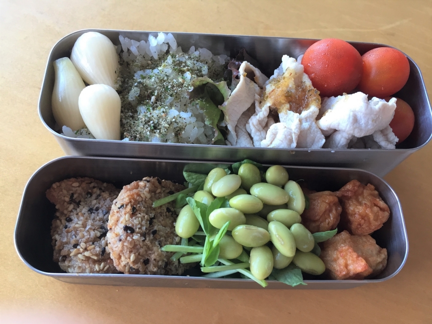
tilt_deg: -65.3
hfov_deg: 61.7
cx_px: 216
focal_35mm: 29
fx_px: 362
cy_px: 162
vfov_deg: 48.2
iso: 40
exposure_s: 1/30
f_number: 2.2
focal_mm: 4.15
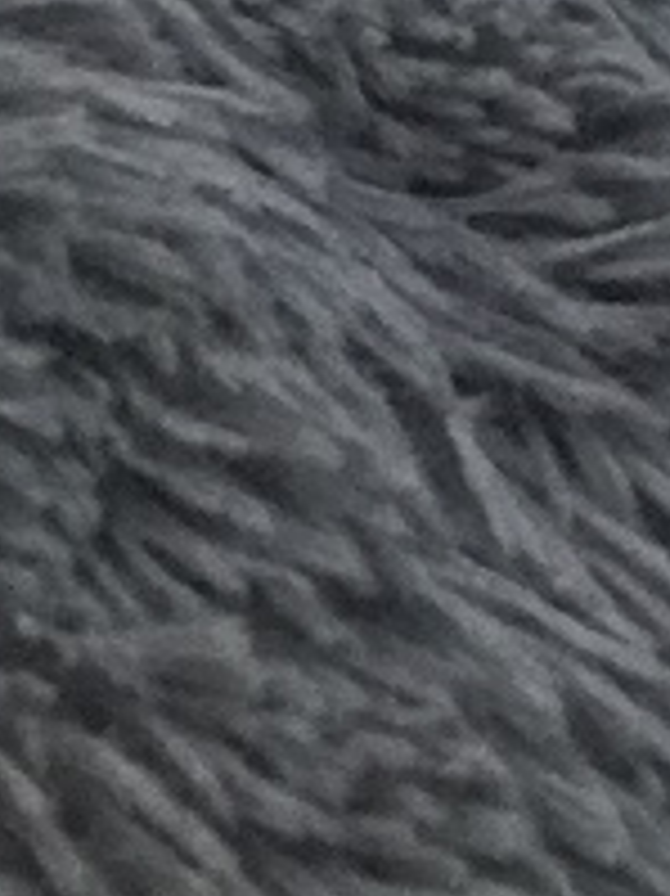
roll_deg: +2.2
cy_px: -1778
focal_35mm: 187
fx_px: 4831
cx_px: -58
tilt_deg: -11.8
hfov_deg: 7.9
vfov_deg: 8.8
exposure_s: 1/33
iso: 50
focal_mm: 3.3
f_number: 2.4
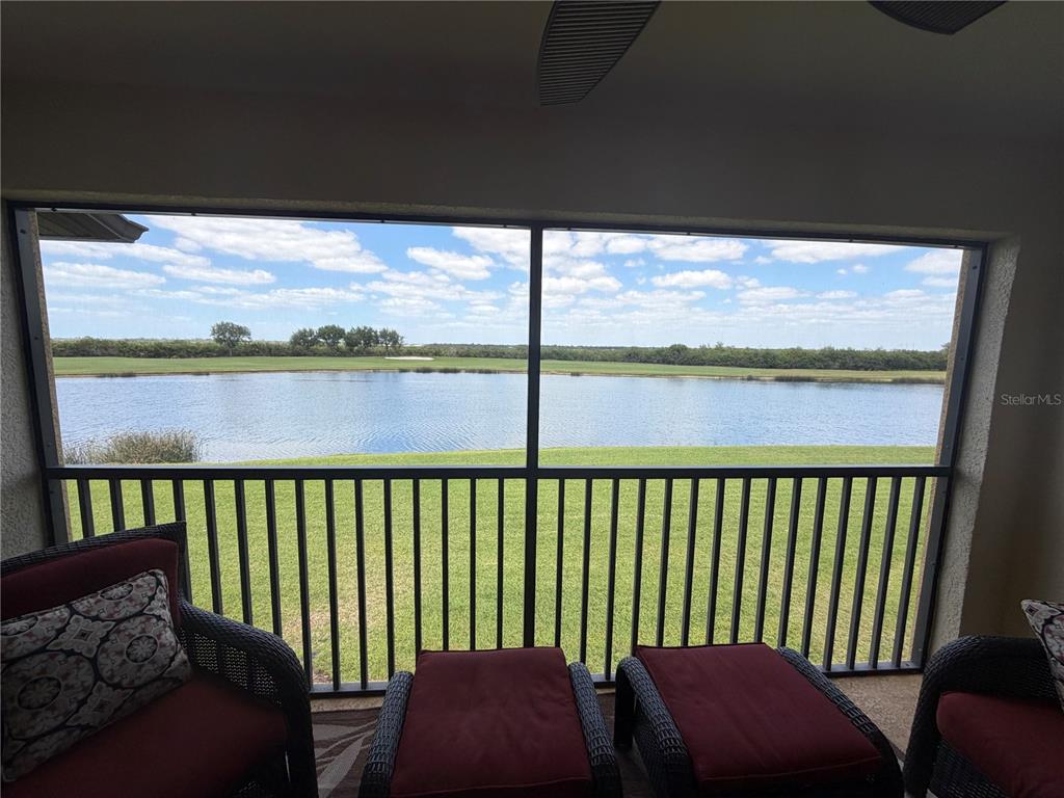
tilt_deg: -4.6
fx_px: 430
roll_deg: -0.5
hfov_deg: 102.1
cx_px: 532
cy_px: 399
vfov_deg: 85.7
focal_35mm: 14
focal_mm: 2.22
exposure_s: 1/564
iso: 40
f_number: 2.2
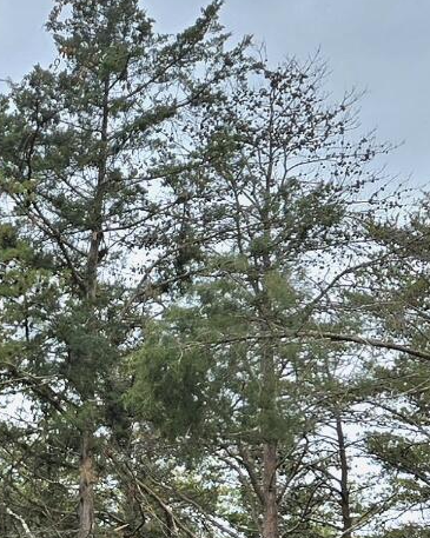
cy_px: 556
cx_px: -223
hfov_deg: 12.4
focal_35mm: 118
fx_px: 1879
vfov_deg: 15.9
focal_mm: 5.4
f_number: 1.8
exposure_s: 1/2500
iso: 25
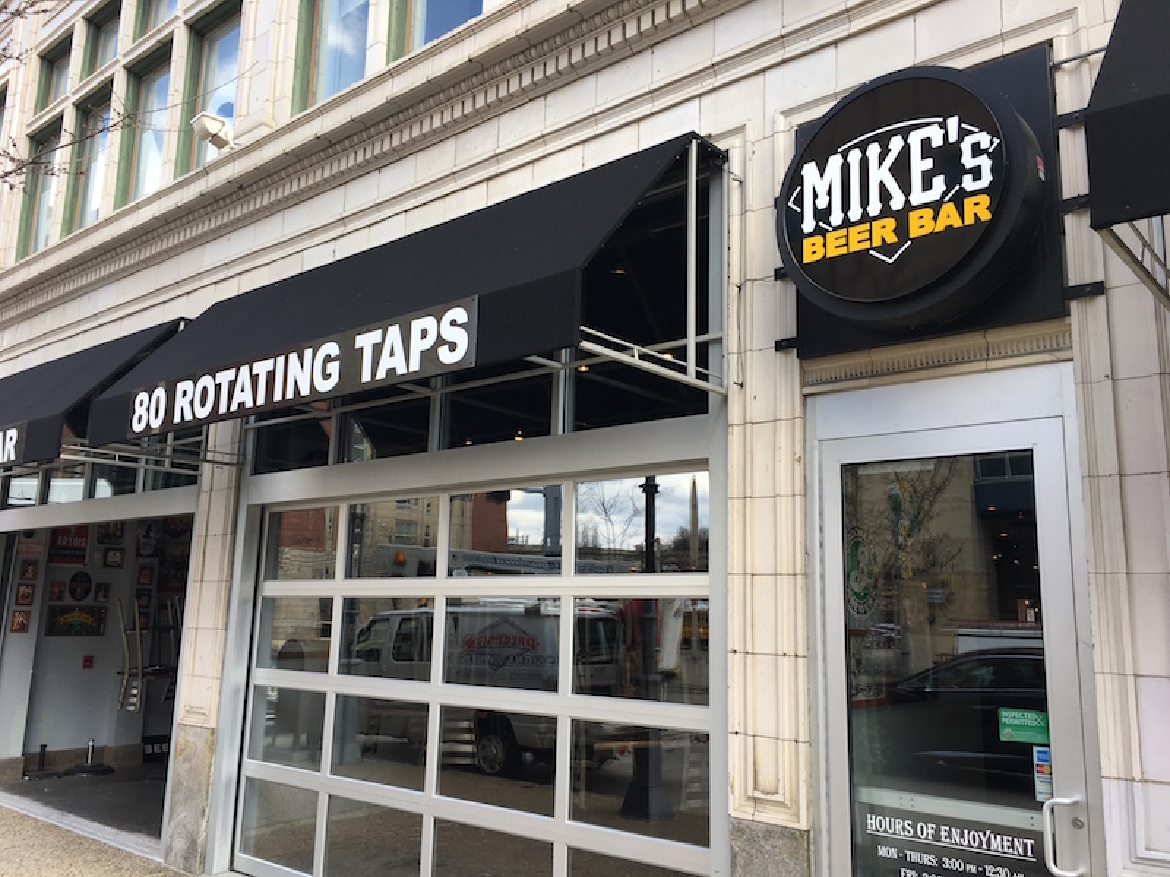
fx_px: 980
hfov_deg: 61.7
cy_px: 438
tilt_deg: +11.6
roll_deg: -1.8
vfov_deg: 48.2
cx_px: 585
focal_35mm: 29
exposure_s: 1/269
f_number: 2.2
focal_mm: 4.15
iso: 25
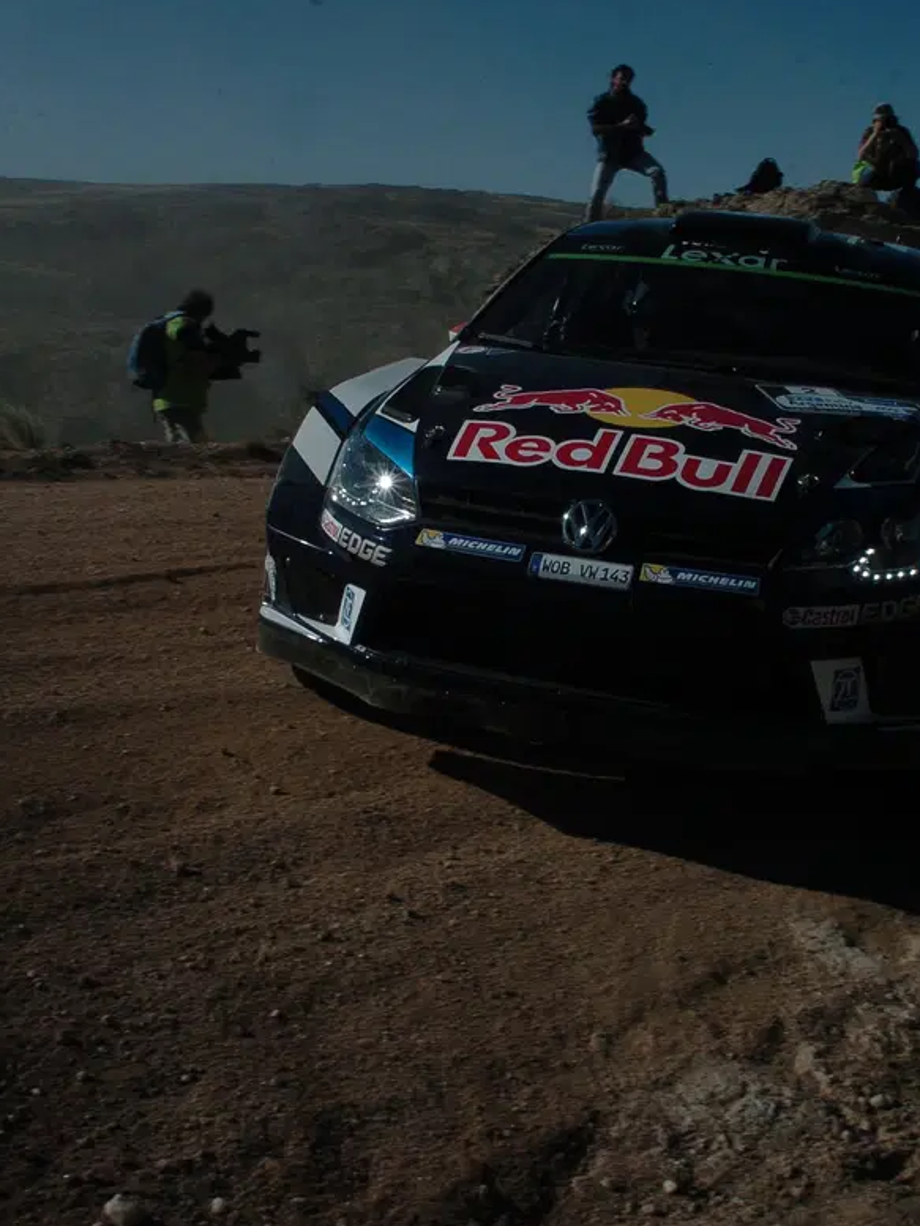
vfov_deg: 46.8
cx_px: 543
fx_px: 1417
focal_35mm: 40
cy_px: 608
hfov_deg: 35.9
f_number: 14
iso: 400
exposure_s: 1/800
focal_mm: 18
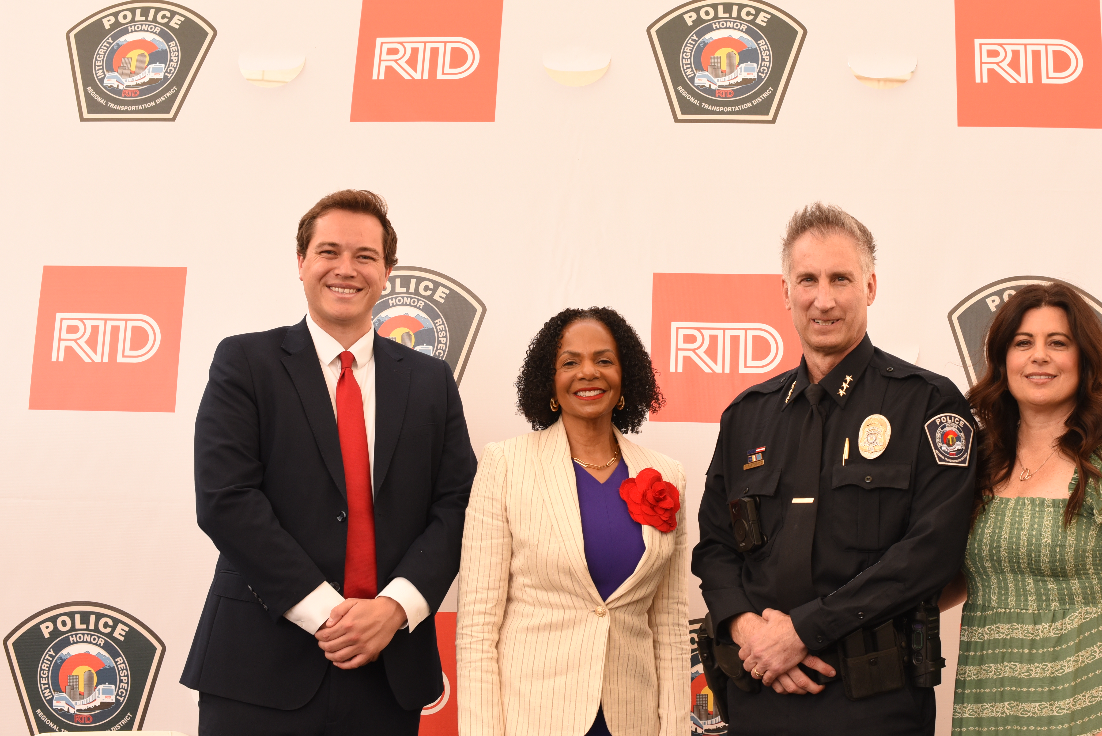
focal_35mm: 64
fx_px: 1960
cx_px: 657
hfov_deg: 31.3
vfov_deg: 21.3
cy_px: 370
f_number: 8
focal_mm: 50
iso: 640
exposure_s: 1/320
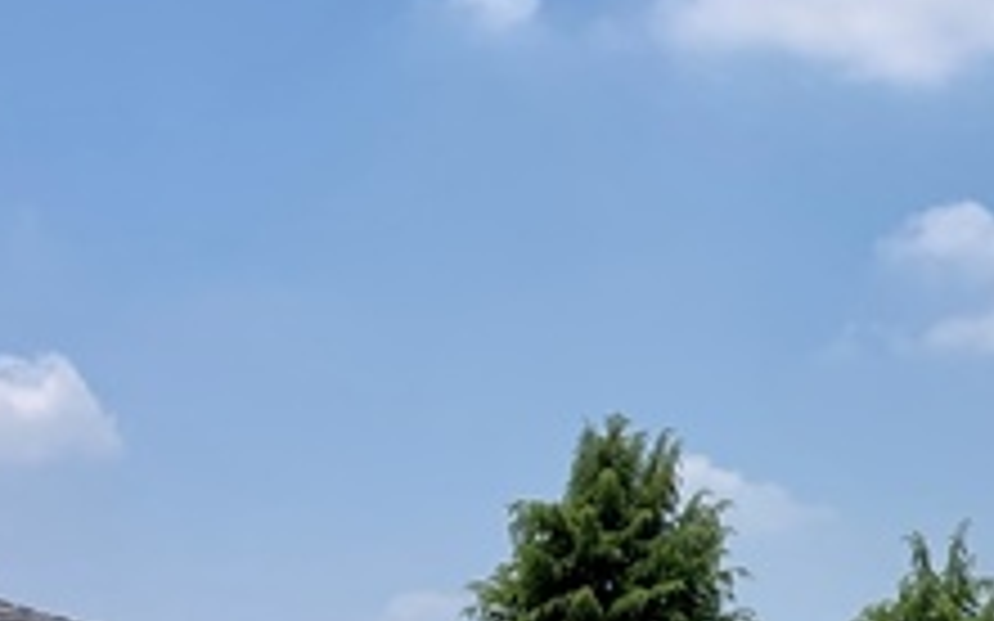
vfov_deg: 12.8
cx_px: 1147
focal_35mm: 102
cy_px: 108
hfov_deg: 19.4
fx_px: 2762
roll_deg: +1.0
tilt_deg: +16.3
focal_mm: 3.99
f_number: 1.8
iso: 32
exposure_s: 1/2857
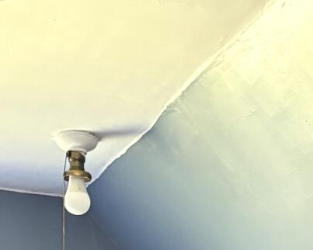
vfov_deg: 9.9
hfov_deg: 15.1
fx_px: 1167
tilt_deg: -3.3
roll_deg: +0.2
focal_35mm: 126
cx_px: 272
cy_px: 689
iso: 320
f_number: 1.6
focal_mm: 5.96
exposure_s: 1/60
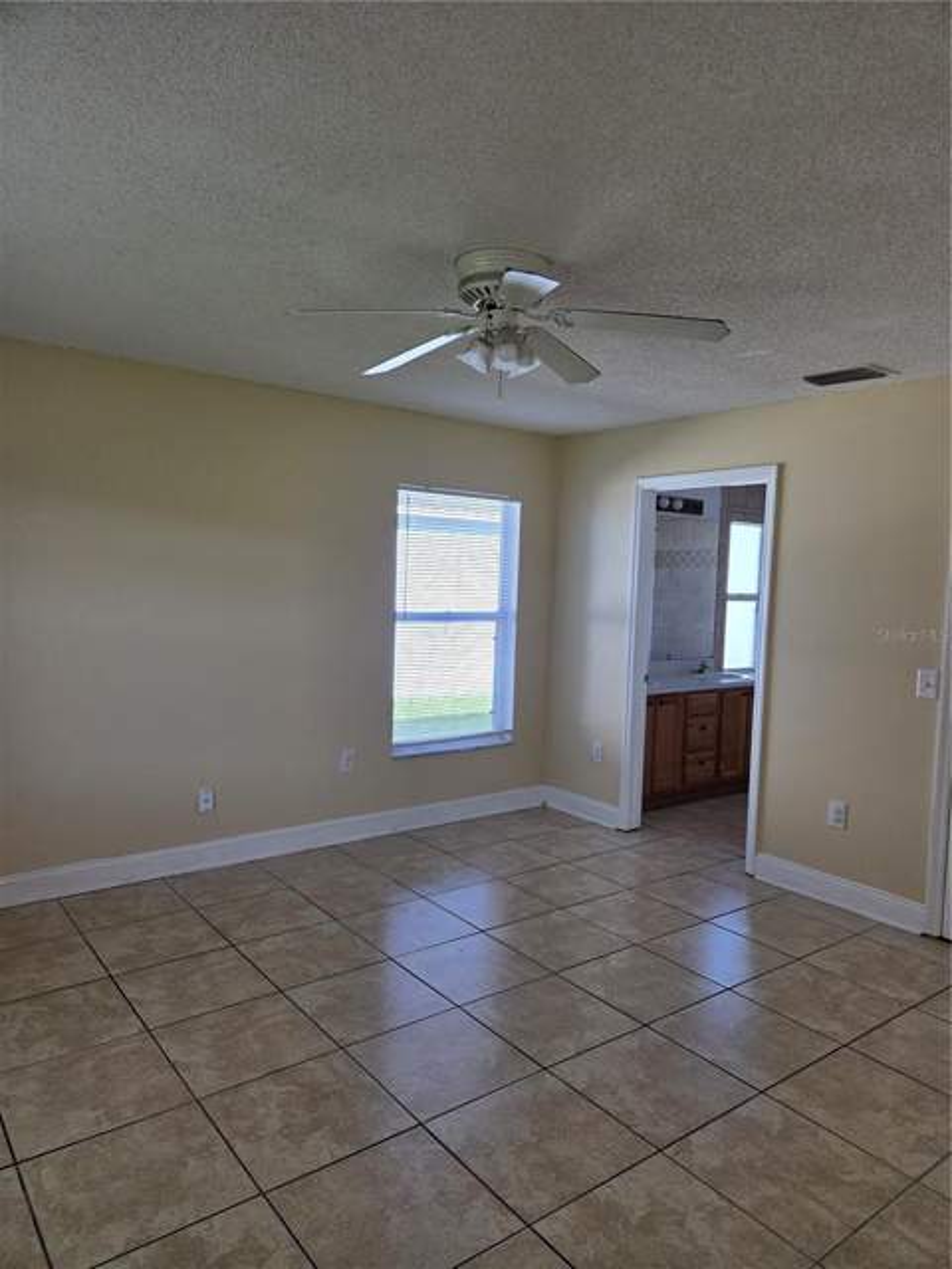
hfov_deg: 58.9
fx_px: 843
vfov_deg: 73.9
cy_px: 634
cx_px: 476
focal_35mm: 23
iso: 40
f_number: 1.8
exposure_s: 1/180
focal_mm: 5.4
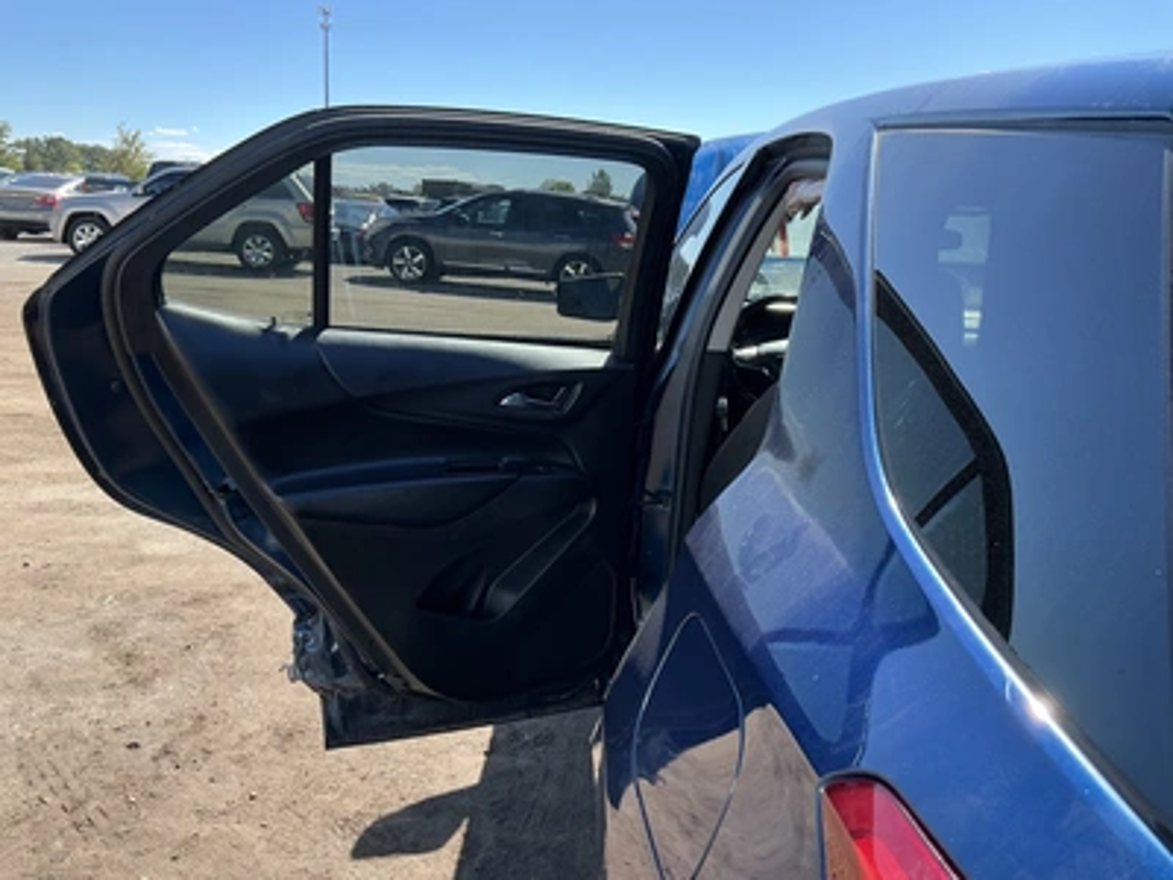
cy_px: 440
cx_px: 586
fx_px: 949
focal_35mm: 28
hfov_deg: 63.4
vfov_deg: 49.7
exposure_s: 1/439
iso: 25
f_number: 1.8
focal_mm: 3
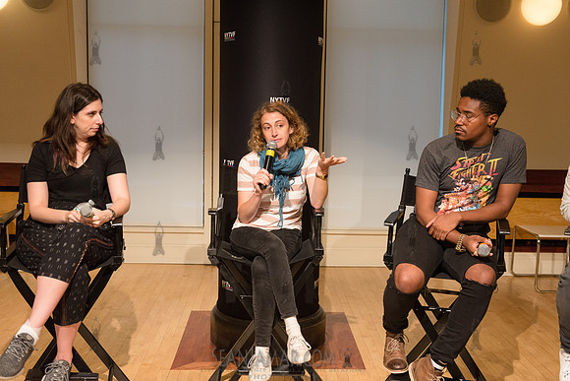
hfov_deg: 44.5
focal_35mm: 44
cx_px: 285
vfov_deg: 30.5
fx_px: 697
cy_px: 190
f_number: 4
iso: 2500
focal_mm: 44
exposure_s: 1/320
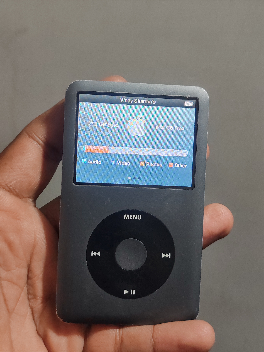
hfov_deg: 27.0
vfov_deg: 35.5
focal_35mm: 54
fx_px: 549
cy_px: 176
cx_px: 132
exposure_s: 1/100
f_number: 1.9
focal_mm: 6.12
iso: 800
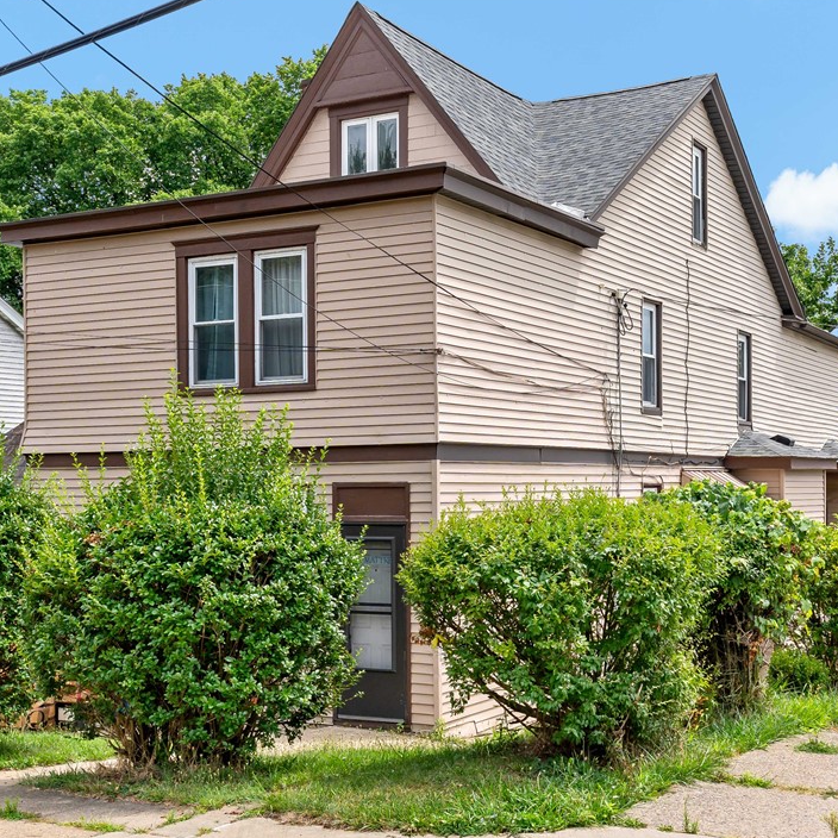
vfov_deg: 43.9
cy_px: 415
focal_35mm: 38
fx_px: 1041
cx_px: 415
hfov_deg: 43.9
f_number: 7.1
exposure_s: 1/500
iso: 200
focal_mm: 19.9
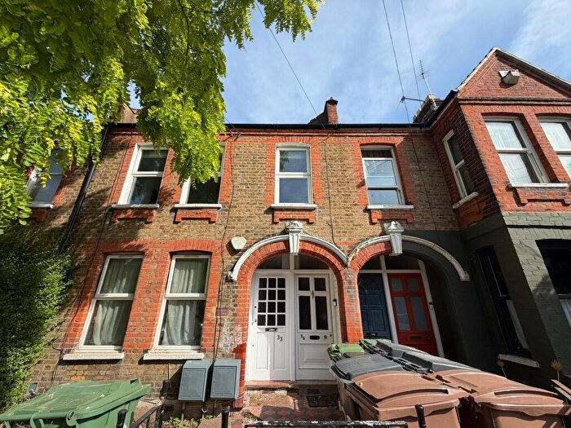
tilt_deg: +21.6
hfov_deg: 102.1
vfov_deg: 85.7
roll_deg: +0.4
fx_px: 231
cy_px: 214
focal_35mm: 14
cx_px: 286
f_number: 2.2
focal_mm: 2.22
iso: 32
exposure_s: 1/770
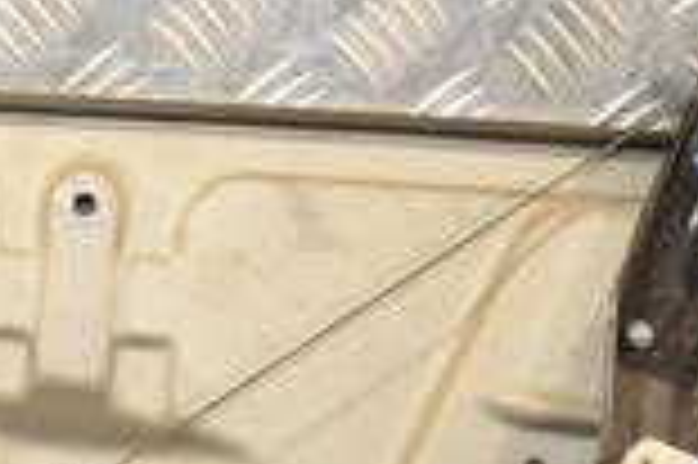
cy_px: 716
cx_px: -117
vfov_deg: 10.8
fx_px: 2362
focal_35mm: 122
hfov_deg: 16.2
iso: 800
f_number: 5.6
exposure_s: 1/200
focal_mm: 21
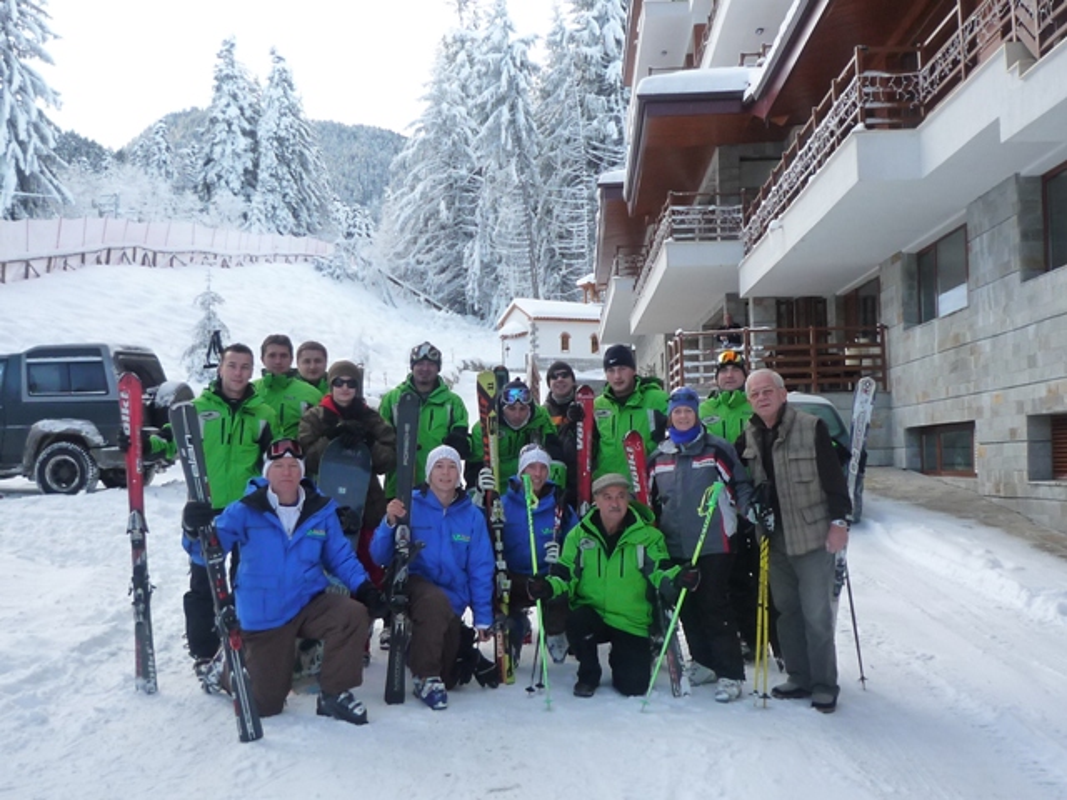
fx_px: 1171
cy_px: 400
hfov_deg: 49.0
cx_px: 534
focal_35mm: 38
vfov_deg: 37.7
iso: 160
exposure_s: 1/400
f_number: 2.8
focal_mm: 4.4
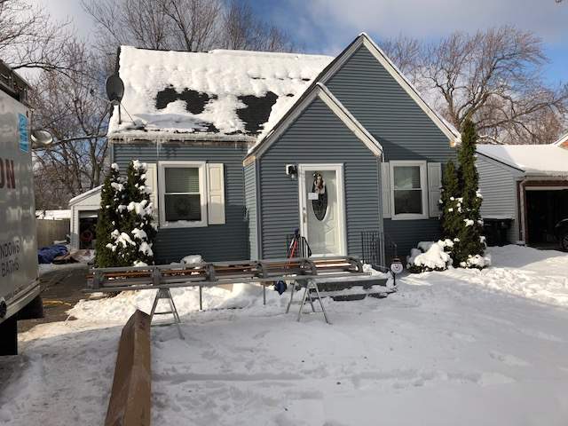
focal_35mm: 29
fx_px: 476
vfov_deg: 48.2
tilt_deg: +3.9
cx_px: 284
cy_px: 213
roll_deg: +1.7
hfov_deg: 61.7
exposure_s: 1/3205
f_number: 1.8
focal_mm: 3.99
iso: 20
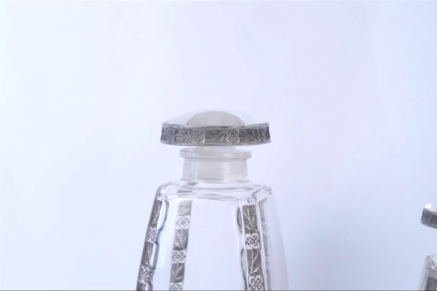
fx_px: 728
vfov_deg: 22.6
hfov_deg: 33.4
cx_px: 218
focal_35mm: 60
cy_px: 146
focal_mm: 40
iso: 200
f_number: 9
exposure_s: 1/25
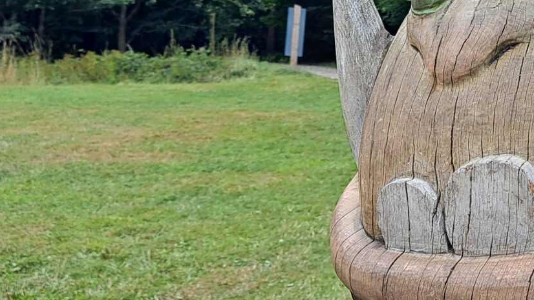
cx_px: 423
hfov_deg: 25.8
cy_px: -50
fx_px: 1147
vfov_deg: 14.5
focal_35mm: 81
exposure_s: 1/390
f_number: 1.8
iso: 50
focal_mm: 5.23
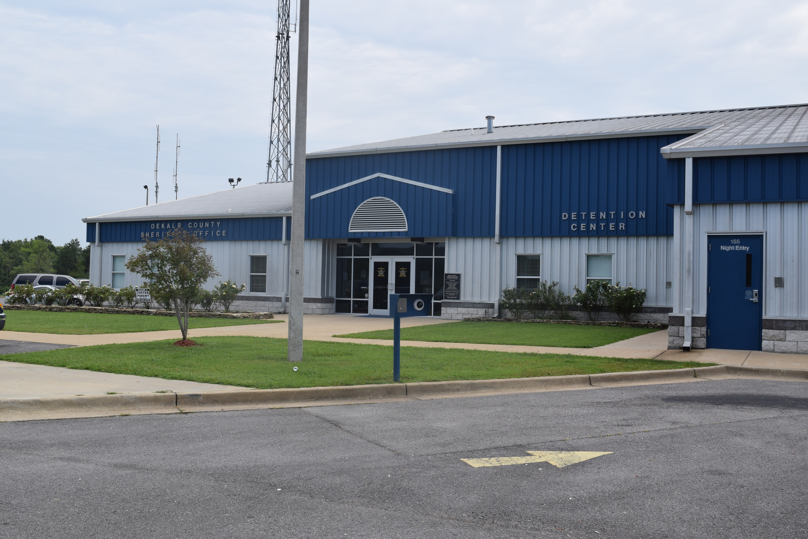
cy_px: 270
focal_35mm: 36
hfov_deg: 53.1
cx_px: 404
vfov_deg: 36.9
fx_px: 808
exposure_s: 1/400
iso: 200
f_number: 10
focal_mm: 24
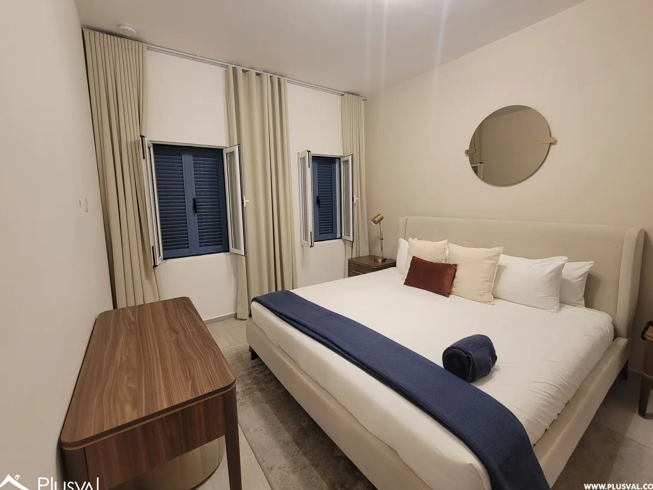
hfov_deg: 102.0
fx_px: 264
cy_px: 238
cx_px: 337
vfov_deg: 85.6
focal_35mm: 14
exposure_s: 1/40
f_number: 2.2
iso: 320
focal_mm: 2.2
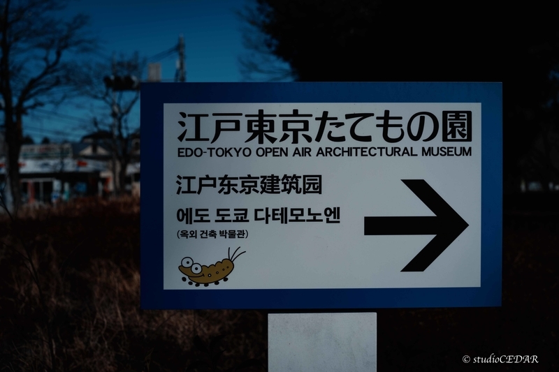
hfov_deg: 43.6
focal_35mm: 45
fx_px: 699
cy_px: 186
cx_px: 280
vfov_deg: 29.9
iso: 100
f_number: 5.6
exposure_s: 1/2500
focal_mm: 45
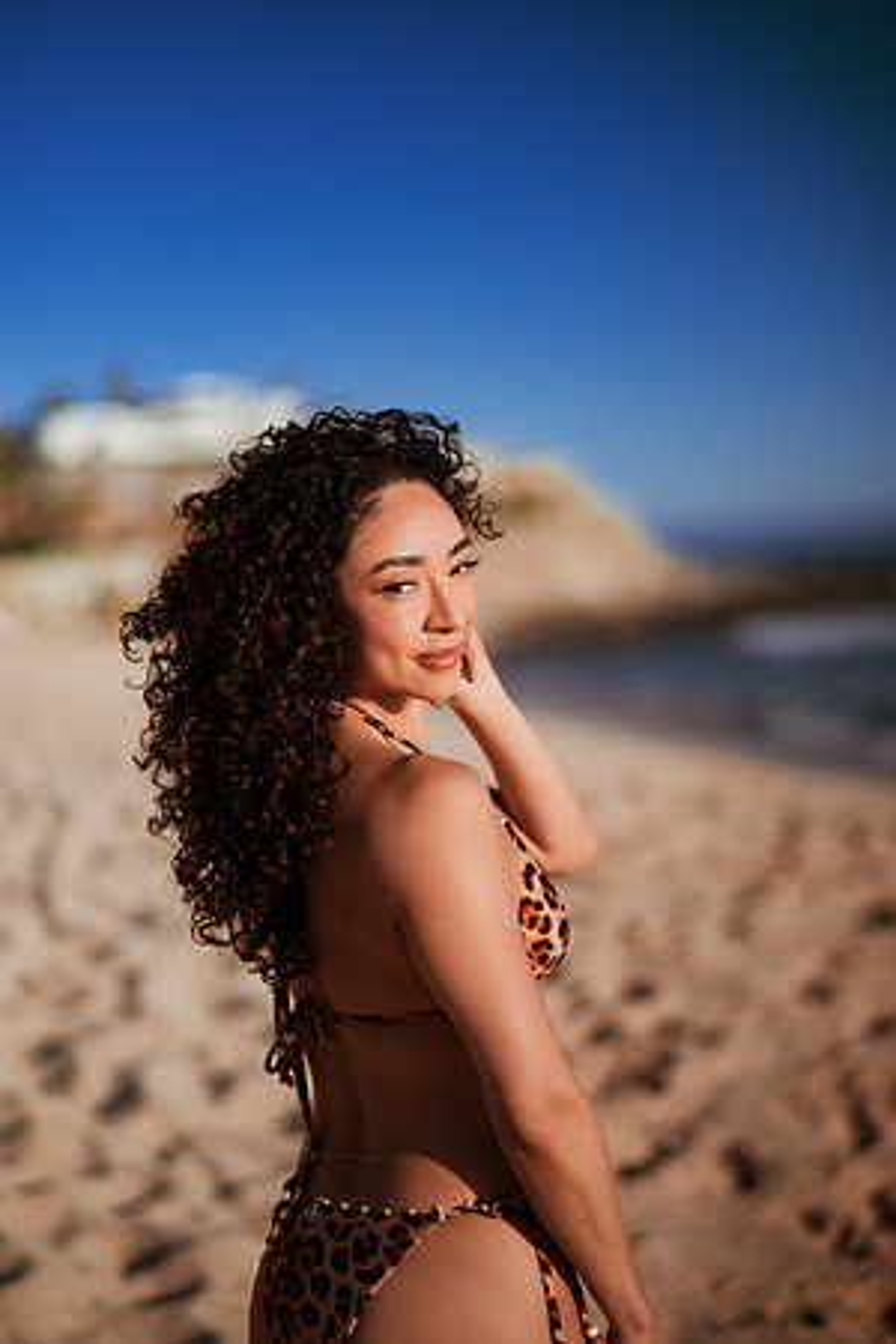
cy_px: 672
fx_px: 2165
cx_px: 448
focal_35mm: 58
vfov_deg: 34.5
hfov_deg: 23.4
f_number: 1.6
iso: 50
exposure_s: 1/8000
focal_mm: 58
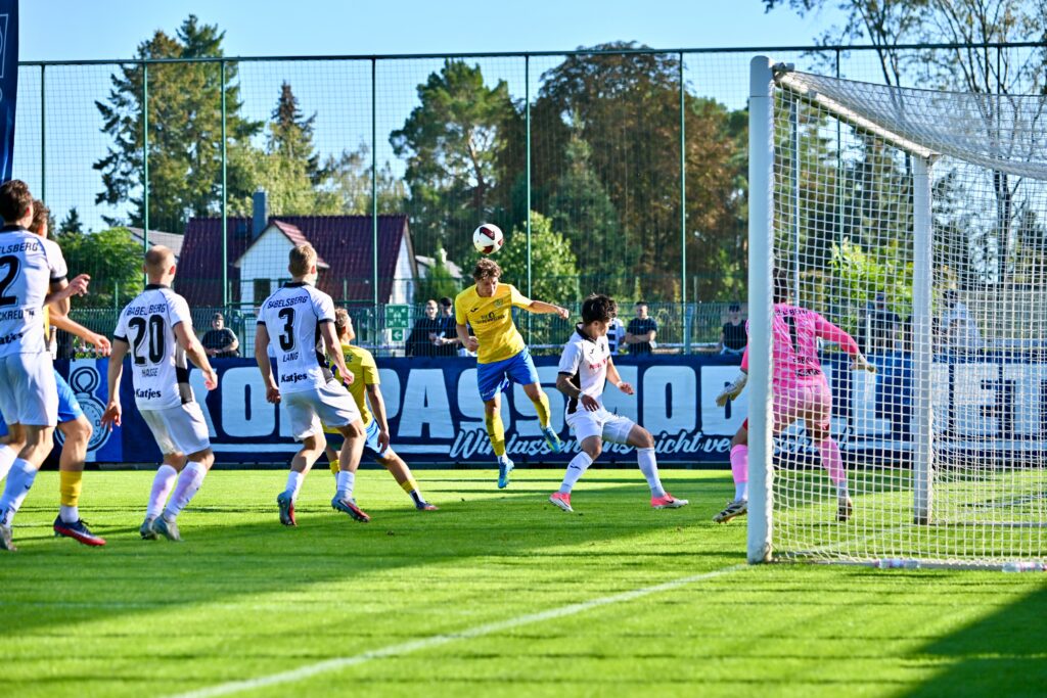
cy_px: 349
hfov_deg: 13.7
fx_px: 4363
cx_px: 524
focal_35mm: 150
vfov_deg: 9.2
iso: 500
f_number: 5
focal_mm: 150
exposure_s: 1/1600
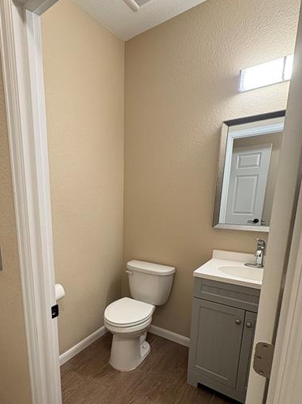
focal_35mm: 21
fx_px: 245
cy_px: 248
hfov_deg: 60.1
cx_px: 77
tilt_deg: -12.5
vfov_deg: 77.9
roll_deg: +2.0
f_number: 2.2
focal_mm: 2.22
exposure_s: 1/60
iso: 160
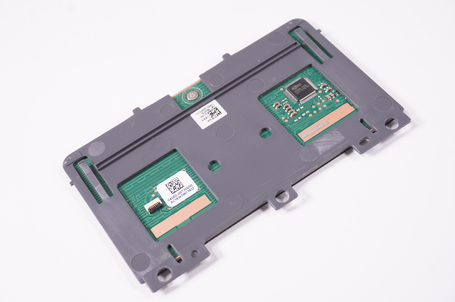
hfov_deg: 36.0
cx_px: 228
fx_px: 701
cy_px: 151
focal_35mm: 56
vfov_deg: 24.4
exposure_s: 1/200
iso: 640
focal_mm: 37
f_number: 8
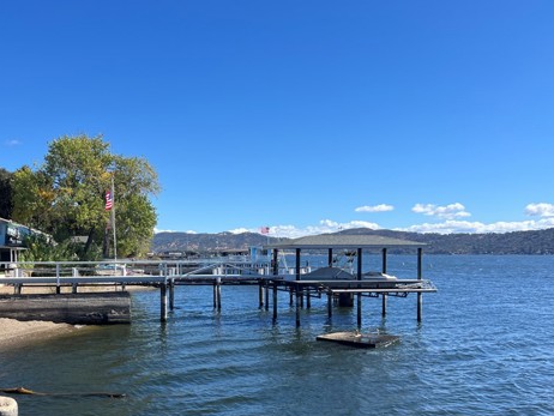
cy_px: 269
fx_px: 576
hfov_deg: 50.5
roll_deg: +1.3
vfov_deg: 39.3
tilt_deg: +0.3
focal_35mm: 36
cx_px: 187
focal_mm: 5.7
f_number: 1.5
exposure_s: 1/3968
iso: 50
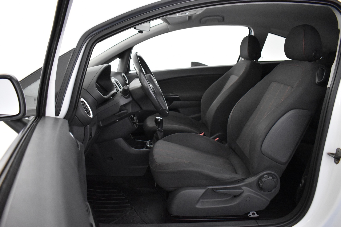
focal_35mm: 27
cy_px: 114
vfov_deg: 47.9
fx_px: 256
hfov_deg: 67.4
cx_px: 170
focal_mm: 18
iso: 6400
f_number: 3.5
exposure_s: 1/60
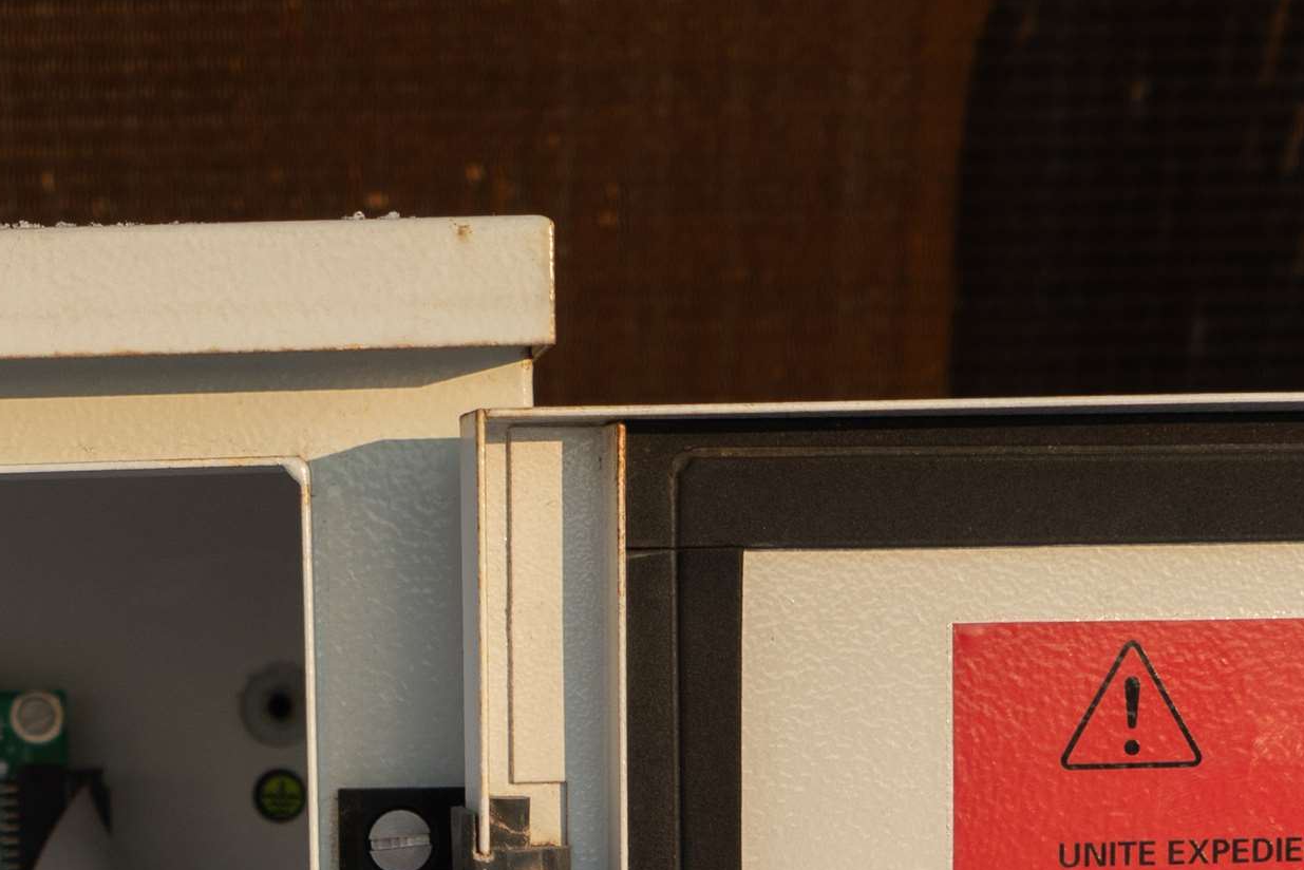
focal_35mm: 119
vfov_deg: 11.0
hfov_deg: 17.1
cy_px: 1391
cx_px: 367
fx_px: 4311
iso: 160
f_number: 5
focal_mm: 35
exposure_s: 1/200
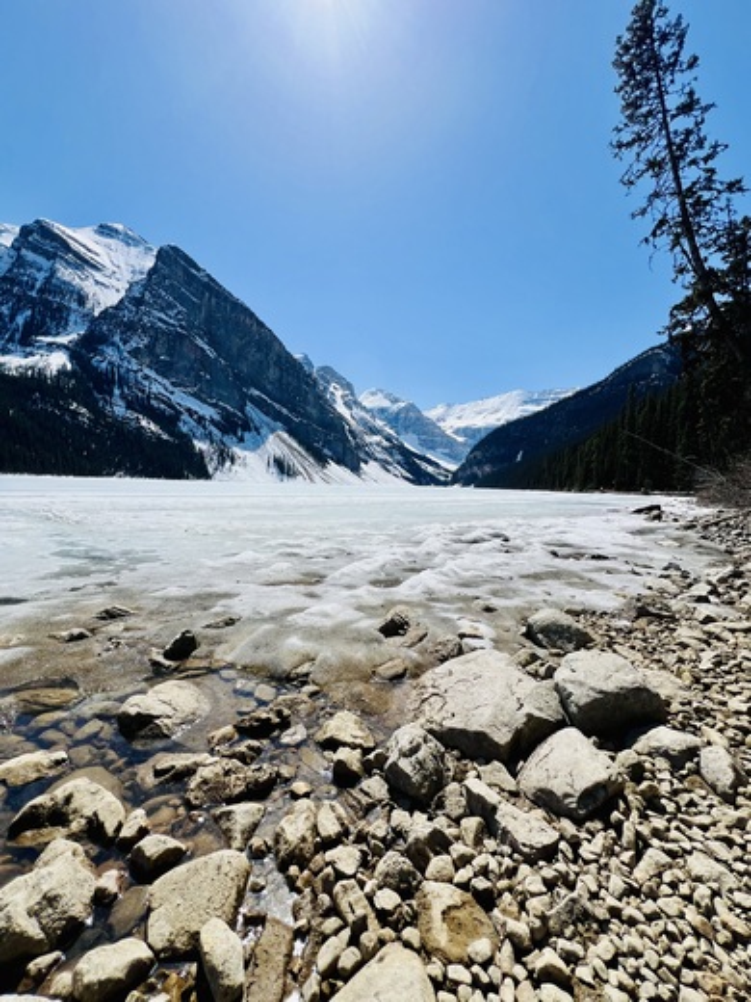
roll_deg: -1.8
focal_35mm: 13
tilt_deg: -2.3
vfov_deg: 106.2
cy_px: 501
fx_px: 376
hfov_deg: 89.9
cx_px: 376
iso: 32
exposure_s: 1/4587
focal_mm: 1.57
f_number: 1.8
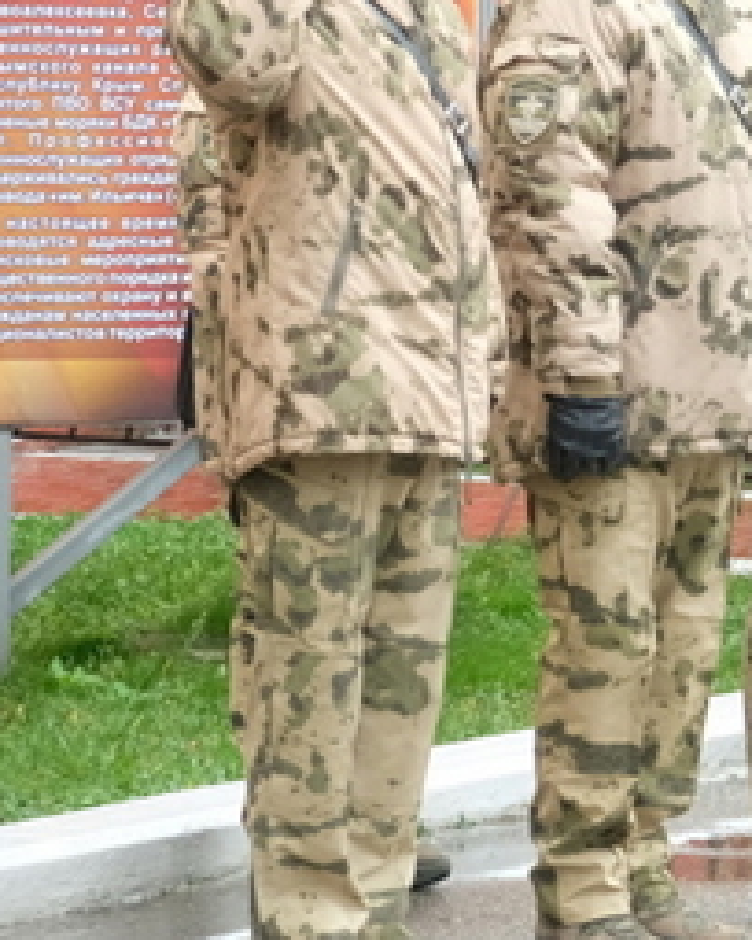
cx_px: 1371
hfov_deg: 6.6
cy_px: 299
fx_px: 6371
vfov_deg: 8.4
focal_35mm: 229
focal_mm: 55
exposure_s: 1/220
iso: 2000
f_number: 5.6
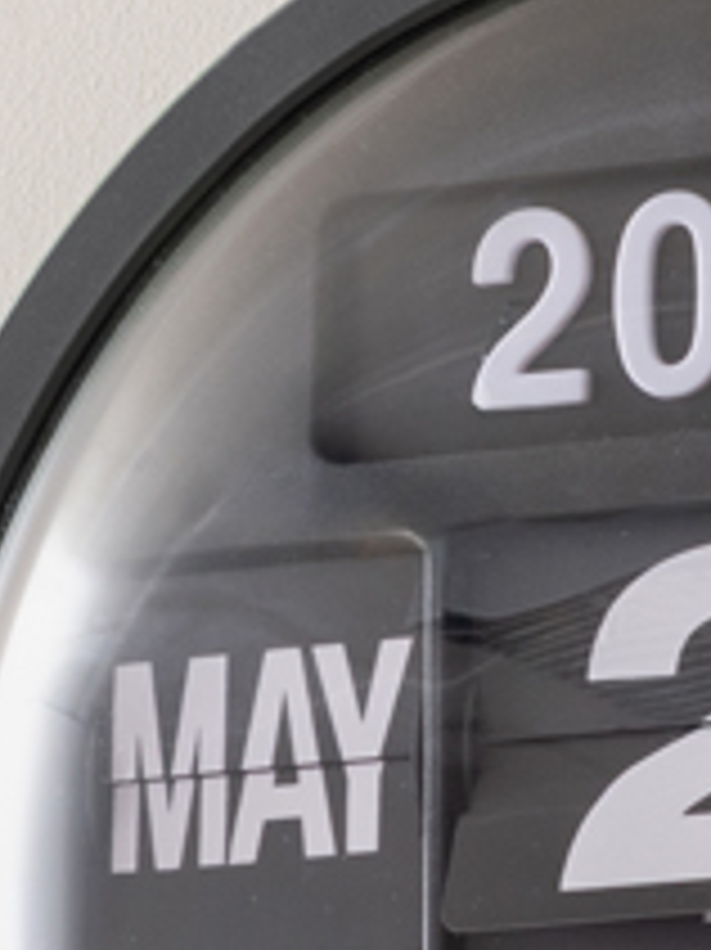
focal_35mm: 582
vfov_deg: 3.4
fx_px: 15955
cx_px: 1357
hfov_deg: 2.5
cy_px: 2139
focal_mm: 85
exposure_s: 1/125
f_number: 13
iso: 125
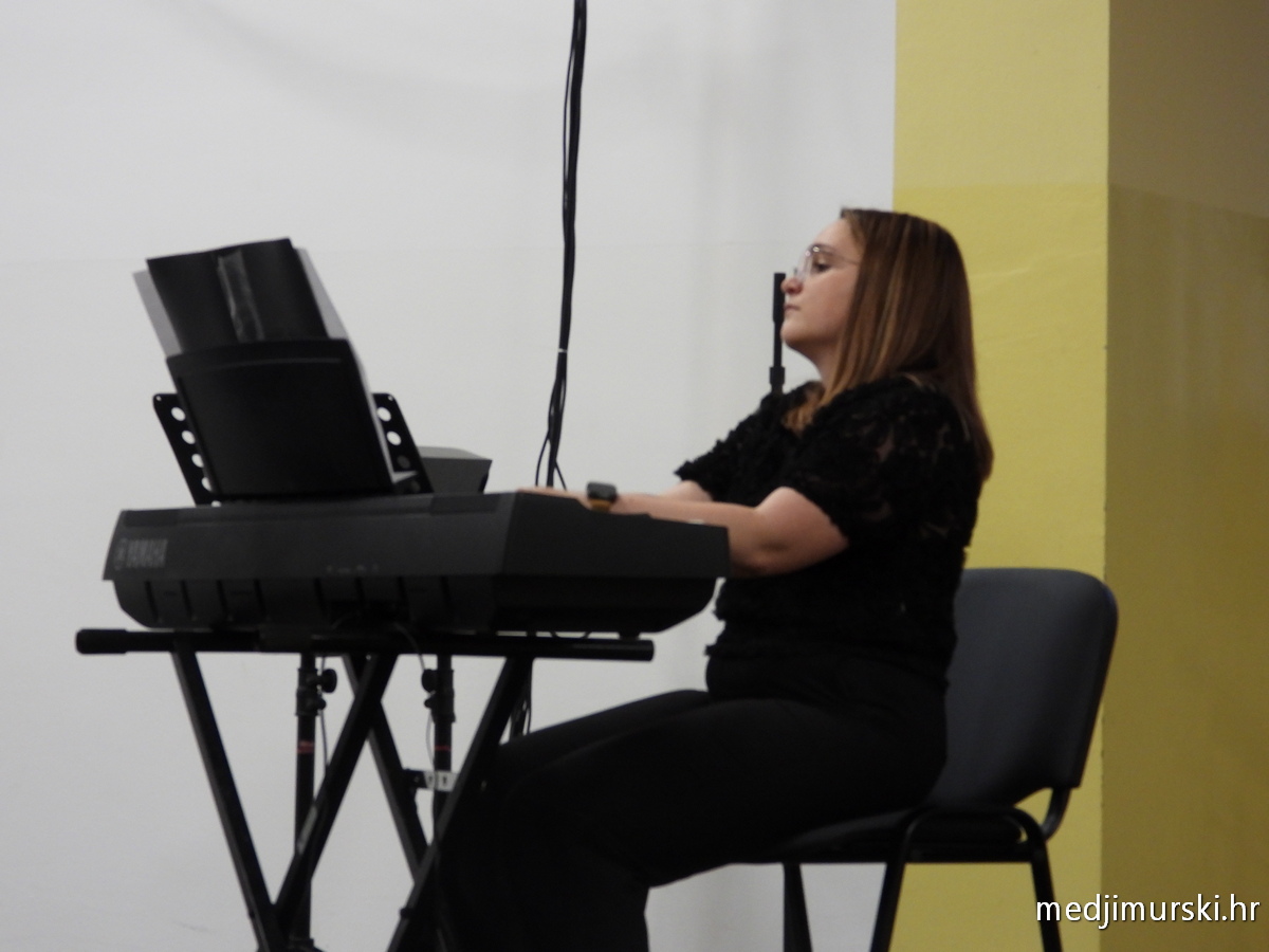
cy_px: 476
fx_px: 5682
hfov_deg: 12.7
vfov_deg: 9.6
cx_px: 634
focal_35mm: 155
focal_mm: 27.9
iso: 400
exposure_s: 1/25
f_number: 4
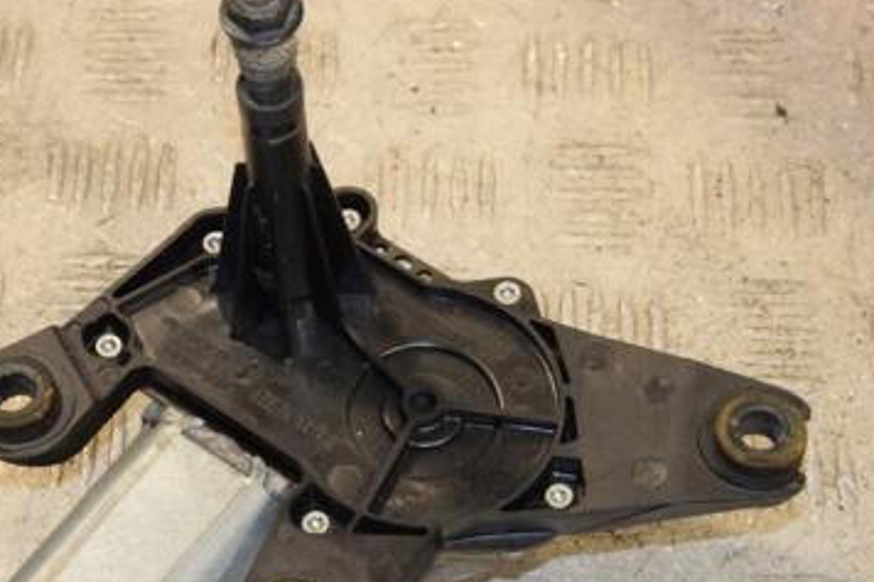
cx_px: 268
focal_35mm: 114
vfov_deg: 12.0
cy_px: 317
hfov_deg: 17.9
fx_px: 2762
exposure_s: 1/200
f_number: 9
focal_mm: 45
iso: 800
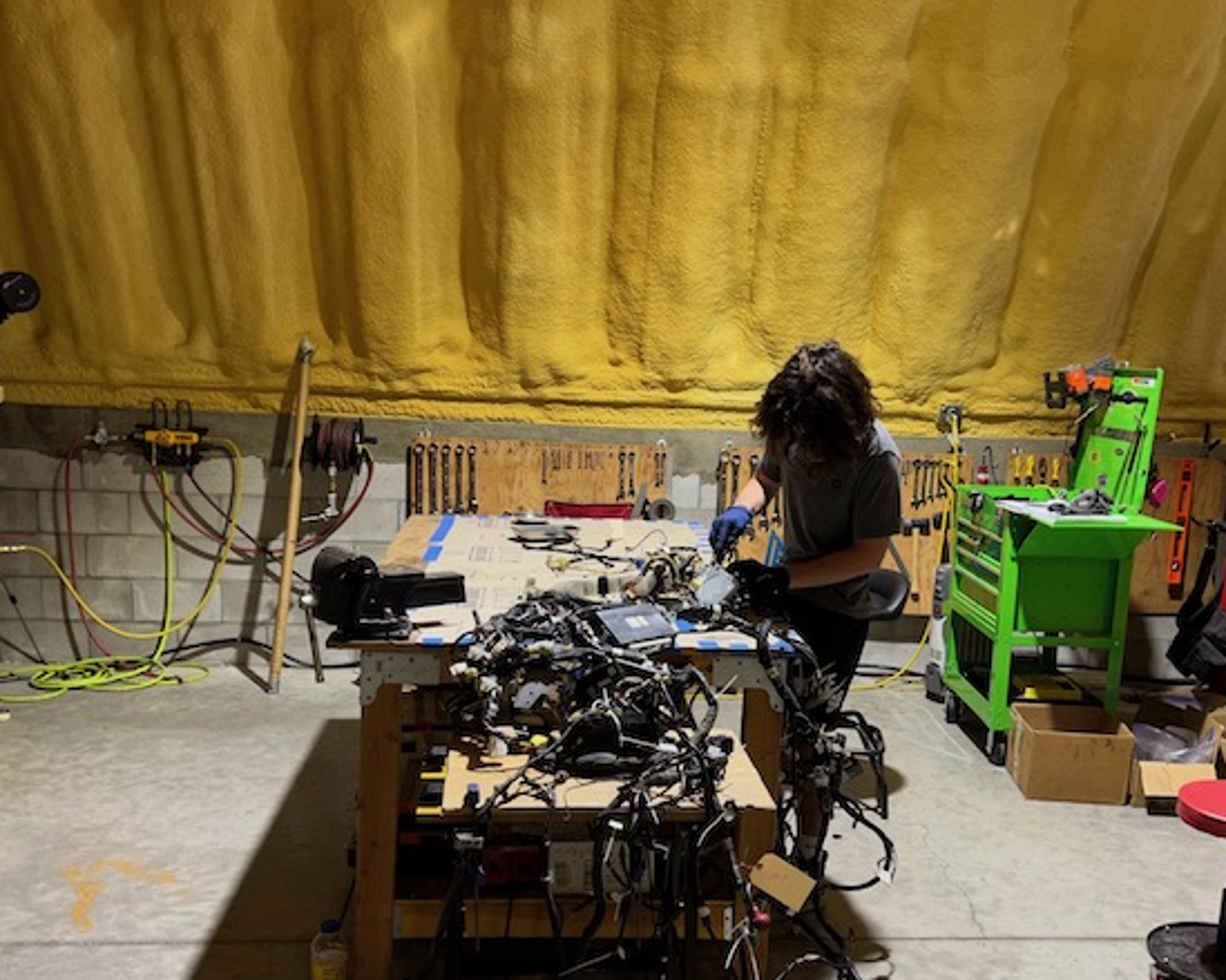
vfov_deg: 39.8
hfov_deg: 49.1
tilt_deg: -12.4
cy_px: 614
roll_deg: -3.2
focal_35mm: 37
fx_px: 1342
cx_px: 657
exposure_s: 1/60
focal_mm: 5.7
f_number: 1.5
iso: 125
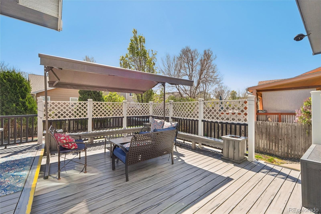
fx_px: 134
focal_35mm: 15
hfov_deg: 100.4
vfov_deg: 77.3
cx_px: 160
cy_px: 107
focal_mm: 10
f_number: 8
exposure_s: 1/320
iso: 800
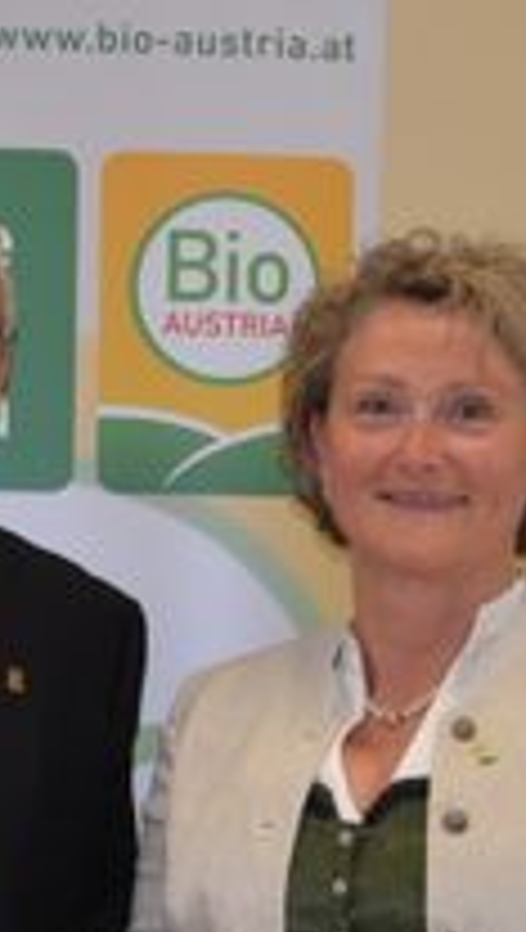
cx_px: 247
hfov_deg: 9.8
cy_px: 718
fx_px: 3063
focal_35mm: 124
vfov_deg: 17.2
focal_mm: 32
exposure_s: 1/60
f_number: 4.2
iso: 400
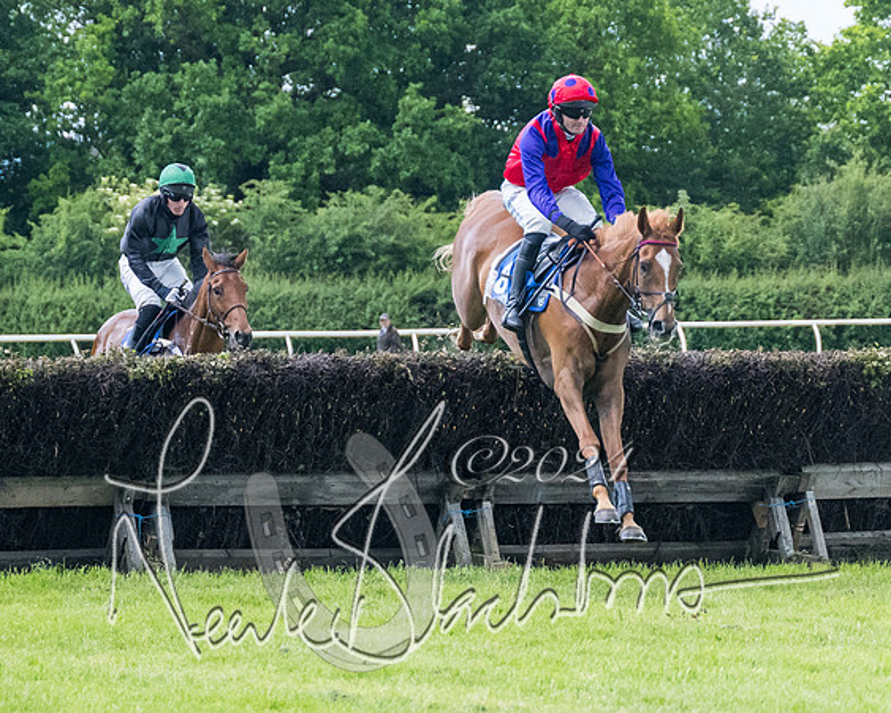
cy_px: 415
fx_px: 7891
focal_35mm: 299
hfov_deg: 6.5
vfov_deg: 5.2
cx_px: 241
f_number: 4
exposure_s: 1/1250
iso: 2000
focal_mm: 98
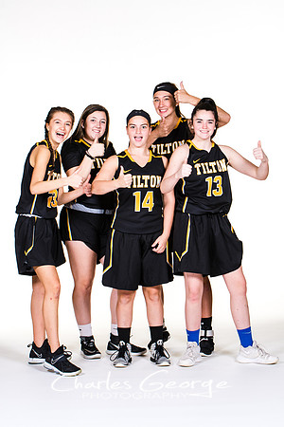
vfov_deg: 19.5
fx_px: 1242
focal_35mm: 105
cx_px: 142
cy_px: 214
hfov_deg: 13.0
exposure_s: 1/160
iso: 200
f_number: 6.3
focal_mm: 70
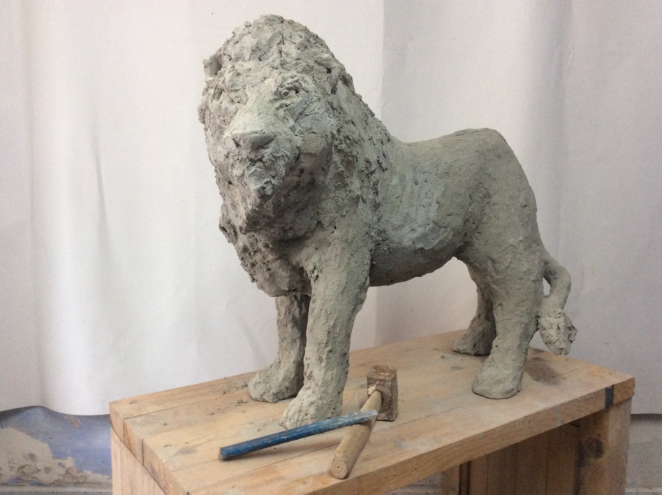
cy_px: 248
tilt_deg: -8.3
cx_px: 331
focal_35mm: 32
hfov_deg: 56.9
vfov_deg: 44.1
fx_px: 611
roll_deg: -0.4
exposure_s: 1/25
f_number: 2.4
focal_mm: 3.3
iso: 125
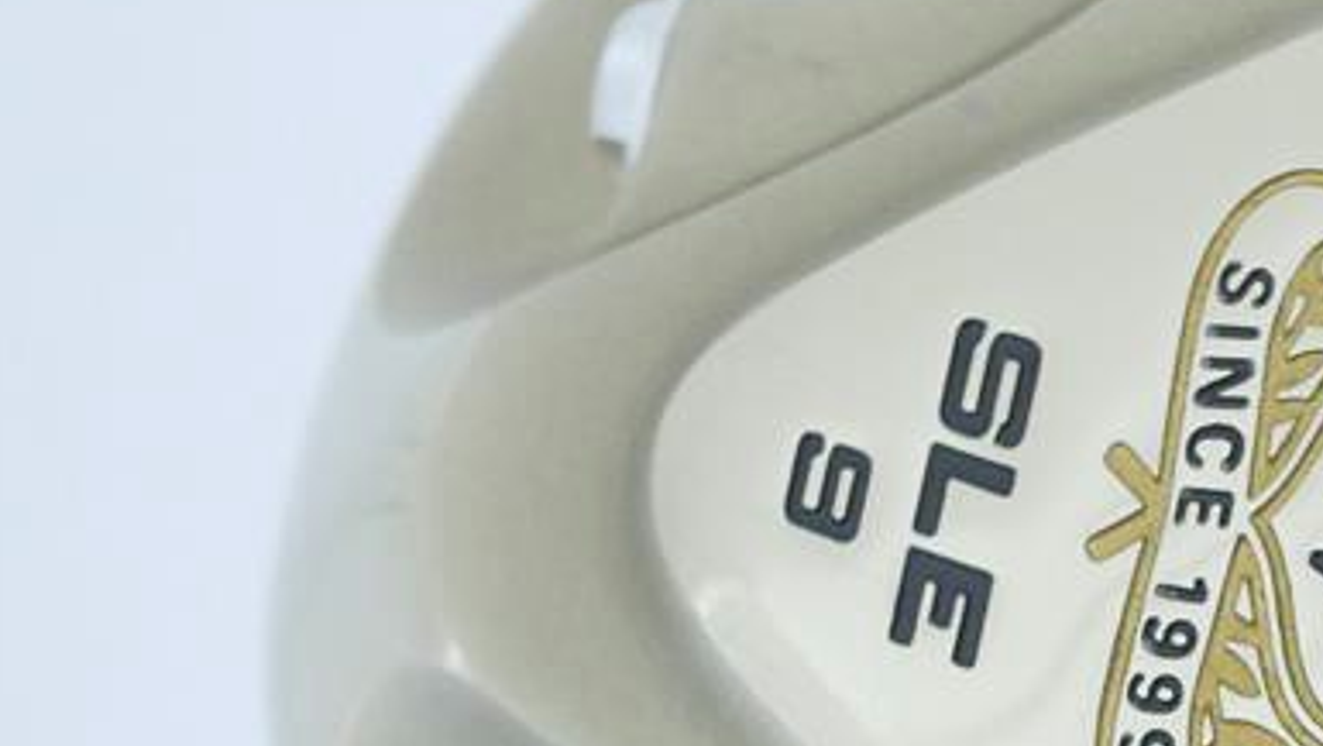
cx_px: 1404
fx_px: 6353
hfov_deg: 11.7
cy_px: 942
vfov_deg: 6.7
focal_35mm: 181
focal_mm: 25
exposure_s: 1/80
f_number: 4.5
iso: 1600
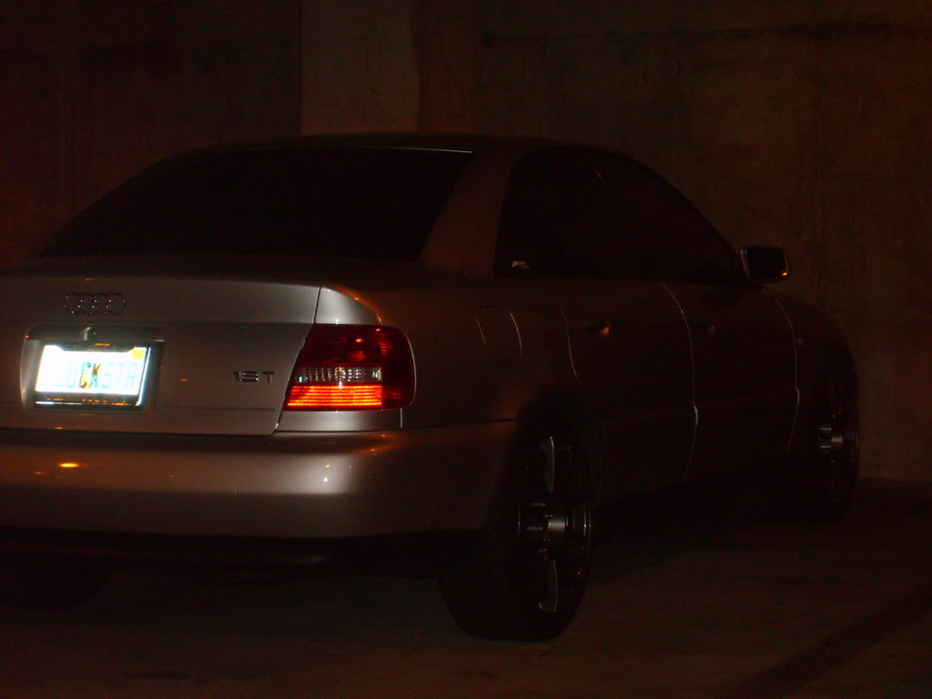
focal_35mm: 92
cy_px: 350
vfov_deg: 16.1
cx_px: 466
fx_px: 2477
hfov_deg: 21.3
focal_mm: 15.5
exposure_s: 1/60
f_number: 4.6
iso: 253
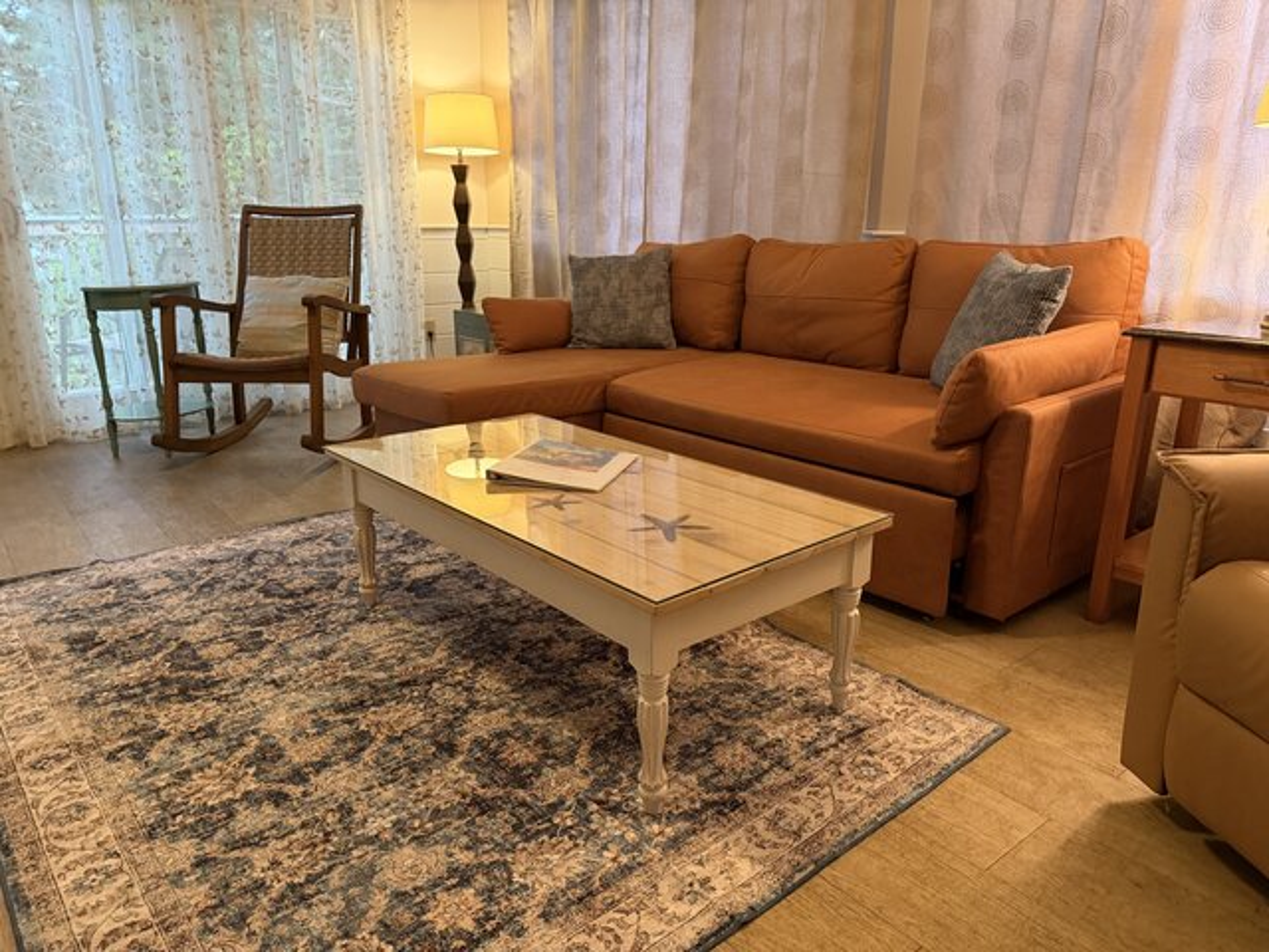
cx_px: 634
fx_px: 880
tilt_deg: -16.5
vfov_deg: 56.8
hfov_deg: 71.6
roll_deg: -0.3
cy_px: 476
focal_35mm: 24
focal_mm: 6.76
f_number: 1.78
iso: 640
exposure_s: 1/60
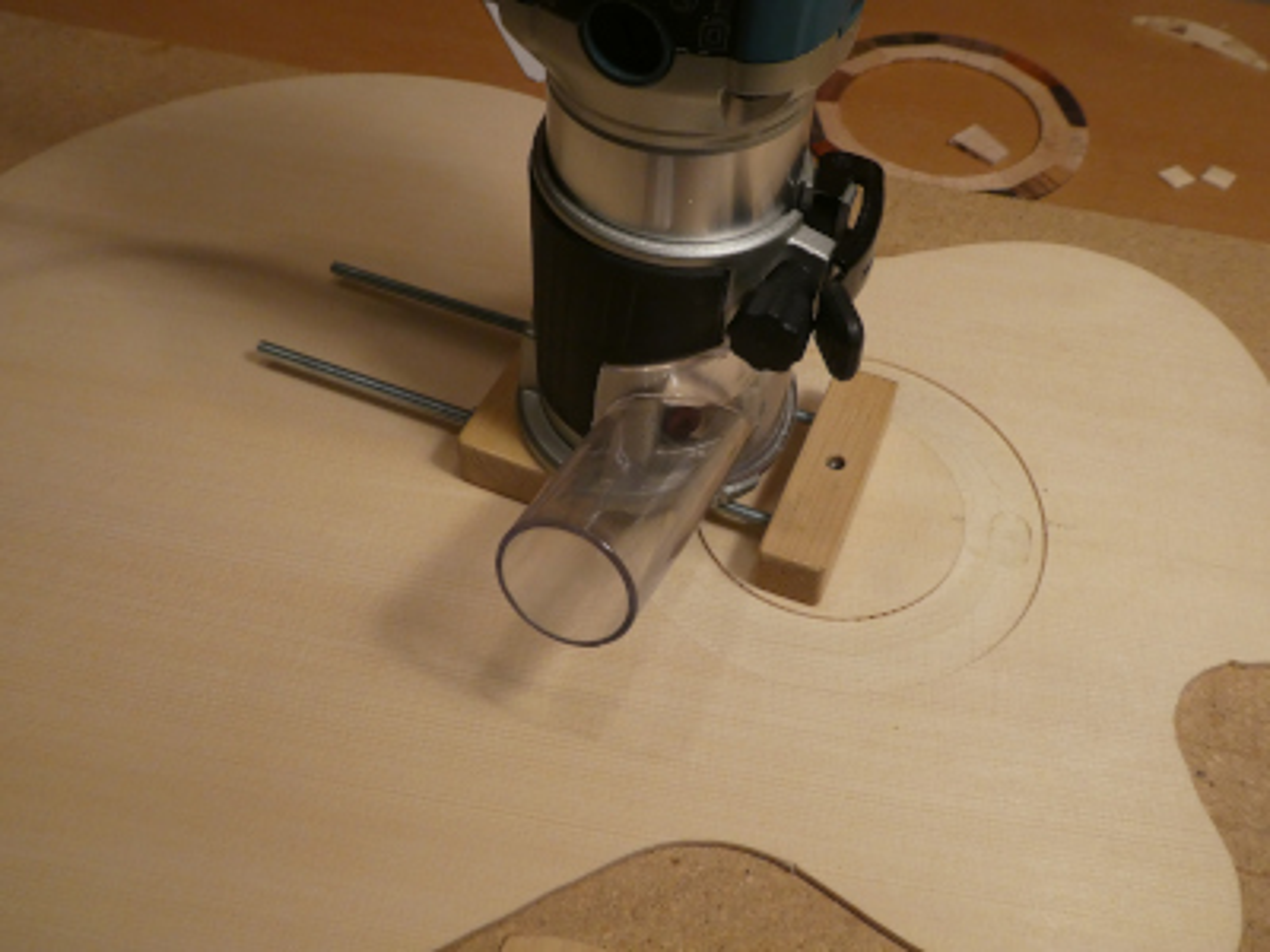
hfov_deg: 55.4
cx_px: 635
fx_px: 1211
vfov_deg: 42.9
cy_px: 476
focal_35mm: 33
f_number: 3.6
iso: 400
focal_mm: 5.8
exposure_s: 1/80
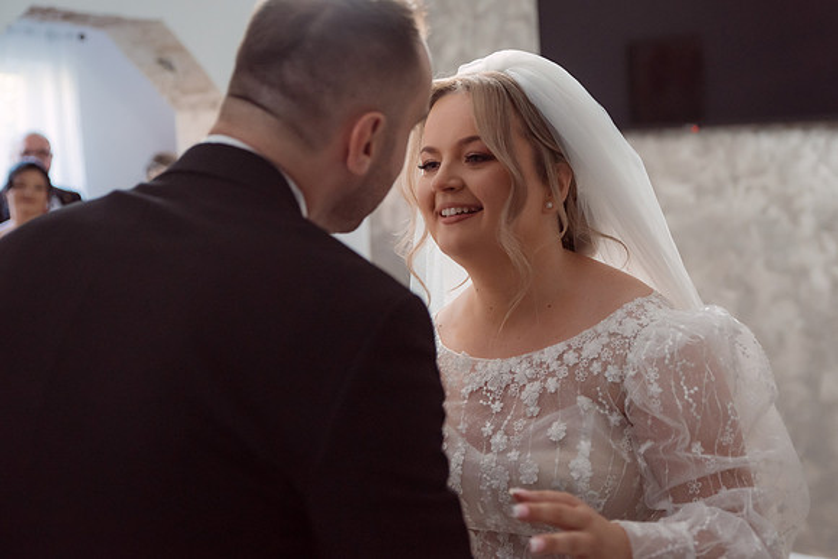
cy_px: 249
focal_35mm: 54
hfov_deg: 37.1
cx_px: 488
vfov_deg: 25.3
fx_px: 1246
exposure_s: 1/200
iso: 1600
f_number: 2.8
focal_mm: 46
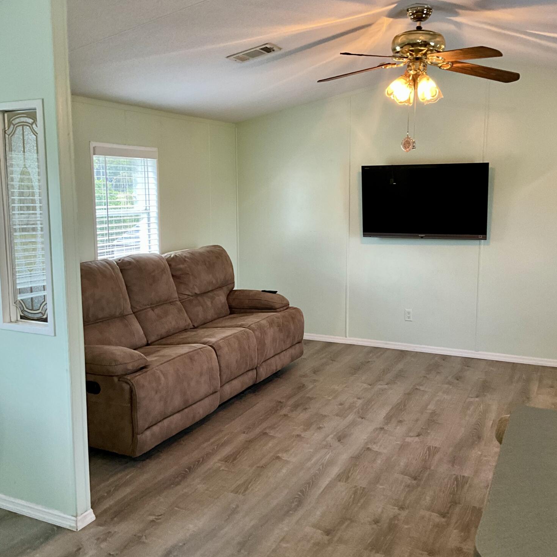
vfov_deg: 47.2
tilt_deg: -7.9
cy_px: 277
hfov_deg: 47.2
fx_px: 637
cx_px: 284
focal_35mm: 35
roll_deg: -0.9
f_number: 1.8
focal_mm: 3
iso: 160
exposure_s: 1/60
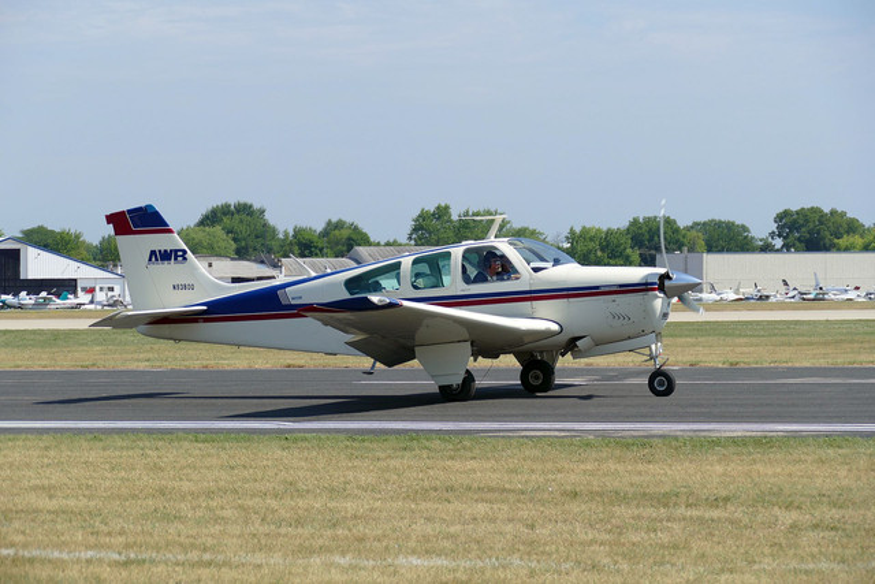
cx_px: 438
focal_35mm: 144
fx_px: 3501
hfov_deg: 14.2
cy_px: 292
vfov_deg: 9.5
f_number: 3.9
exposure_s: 1/1300
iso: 125
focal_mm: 52.4
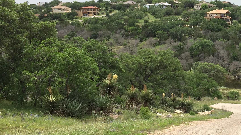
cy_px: 34
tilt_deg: -2.7
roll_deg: -0.1
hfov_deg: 34.9
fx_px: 364
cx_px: 208
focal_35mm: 57
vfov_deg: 20.9
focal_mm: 4.15
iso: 32
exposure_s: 1/2053
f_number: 2.2
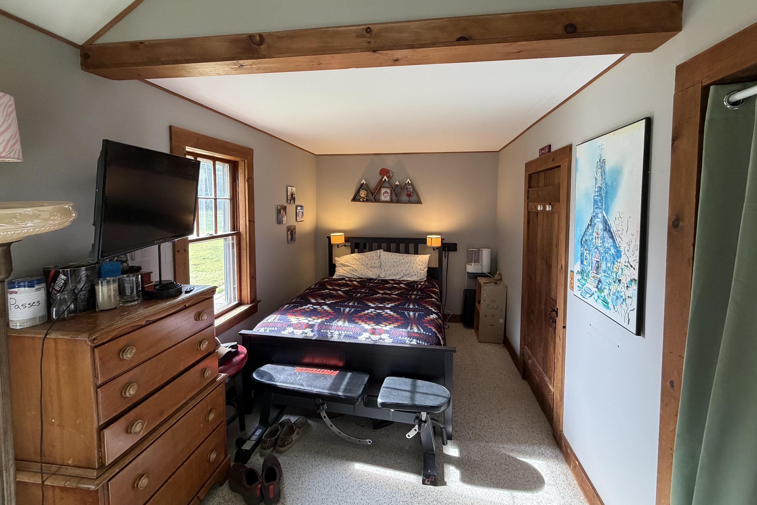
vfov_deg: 77.0
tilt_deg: -3.3
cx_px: 389
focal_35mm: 15
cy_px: 221
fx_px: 315
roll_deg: -0.2
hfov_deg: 100.4
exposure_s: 1/120
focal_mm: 2.22
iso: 250
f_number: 2.2
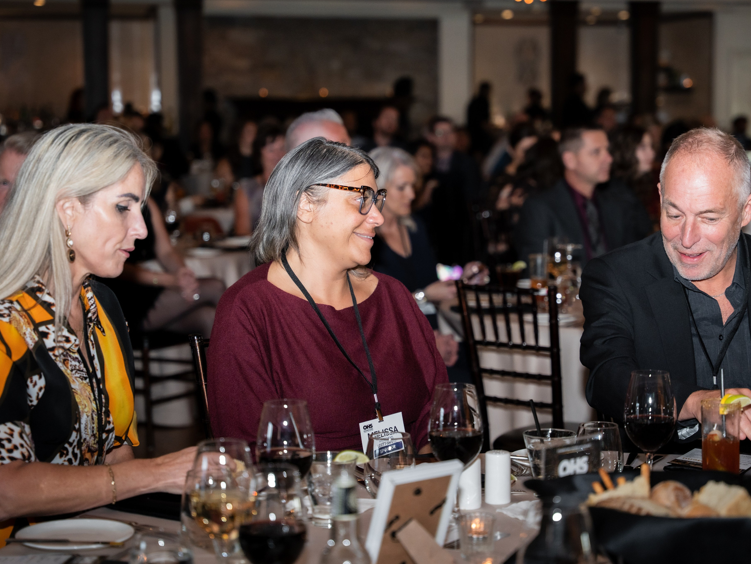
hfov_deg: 23.3
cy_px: 254
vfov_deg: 17.6
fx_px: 1823
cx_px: 433
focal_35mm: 84
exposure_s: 1/200
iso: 1250
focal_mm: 70
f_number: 2.8
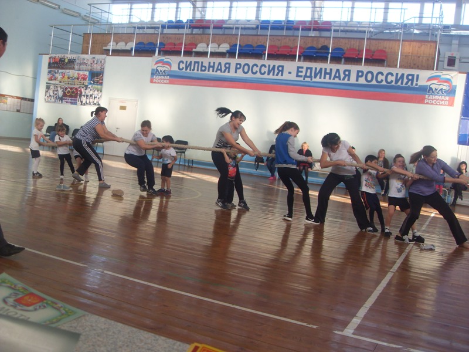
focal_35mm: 37
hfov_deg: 50.1
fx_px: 501
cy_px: 176
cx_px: 234
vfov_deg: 38.7
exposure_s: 1/90
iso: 100
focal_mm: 6.3
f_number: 2.8
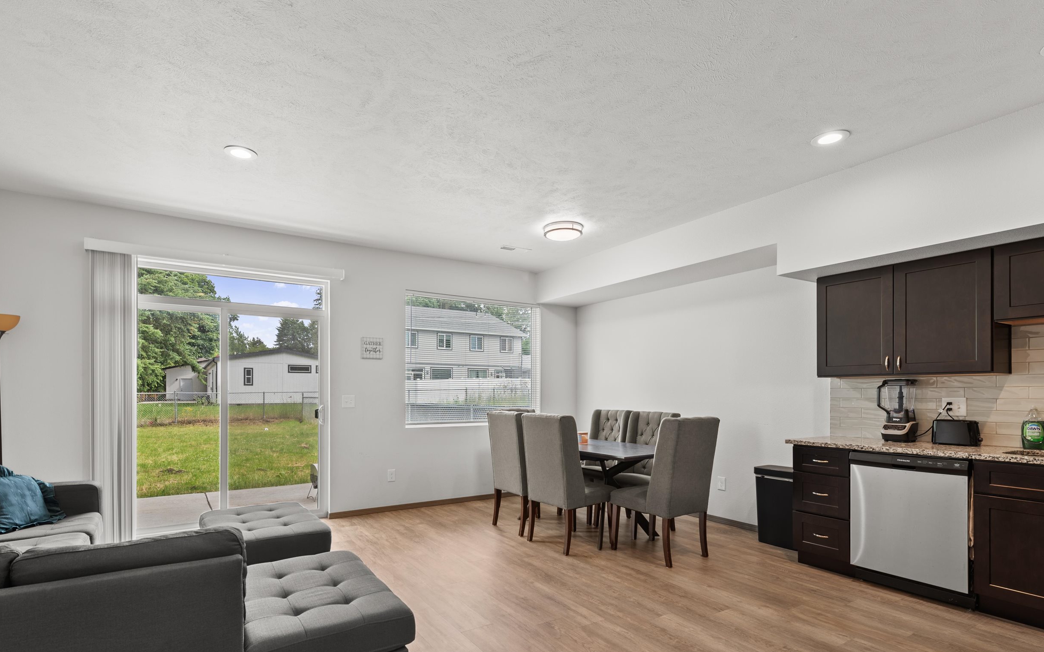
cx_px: 482
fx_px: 512
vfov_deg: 64.3
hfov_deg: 90.9
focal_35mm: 18
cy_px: 398
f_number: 8
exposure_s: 1
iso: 100
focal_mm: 14
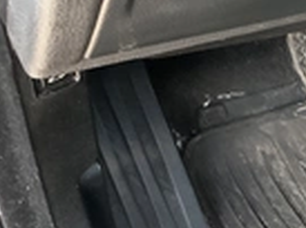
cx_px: 422
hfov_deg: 21.2
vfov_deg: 17.4
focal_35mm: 82
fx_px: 723
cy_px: 244
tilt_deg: -49.1
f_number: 1.8
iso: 64
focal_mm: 3
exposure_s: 1/63
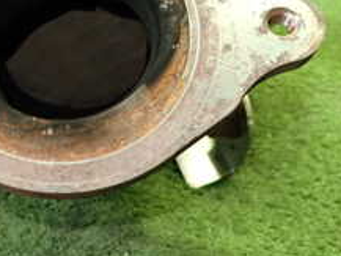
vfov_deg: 20.8
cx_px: 52
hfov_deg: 27.4
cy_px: 13
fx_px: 680
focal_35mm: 69
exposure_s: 1/30
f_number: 2
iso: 250
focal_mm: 4.5
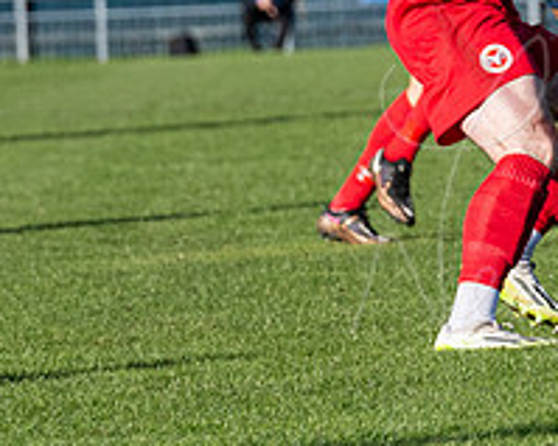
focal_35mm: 574
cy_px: -180
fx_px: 9475
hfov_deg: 3.4
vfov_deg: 2.7
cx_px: 764
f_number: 4
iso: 400
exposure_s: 1/6400
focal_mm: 120
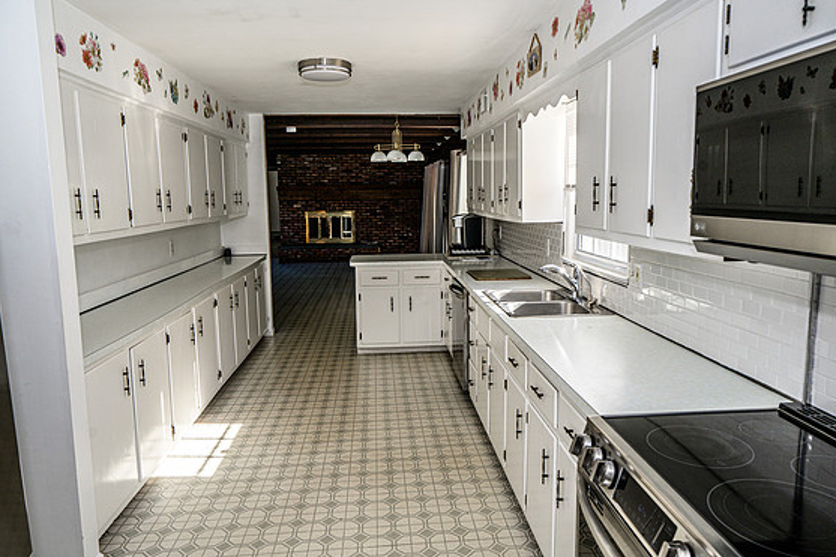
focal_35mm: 25
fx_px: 580
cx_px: 422
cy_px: 278
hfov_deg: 71.5
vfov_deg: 51.3
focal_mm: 24
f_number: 6.3
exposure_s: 1/200
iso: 400
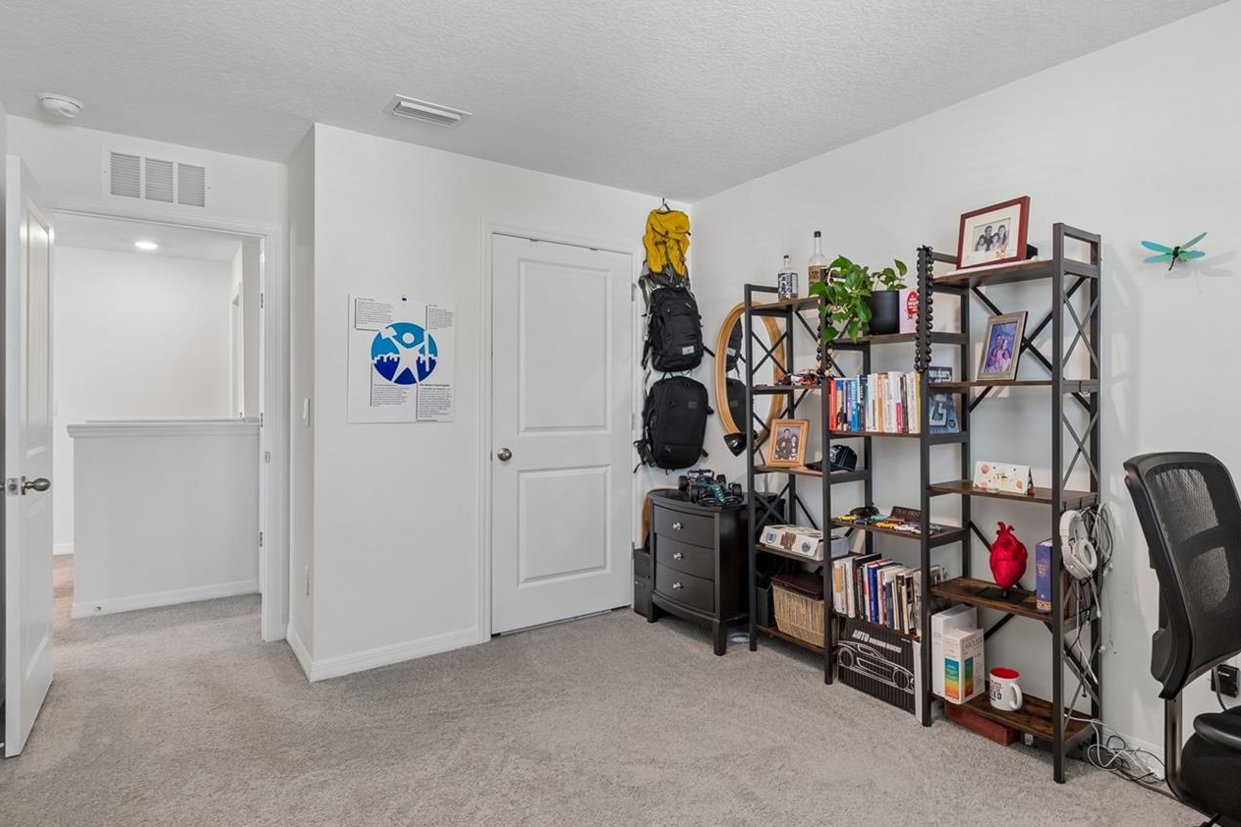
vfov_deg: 64.5
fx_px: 655
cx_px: 721
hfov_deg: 86.2
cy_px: 393
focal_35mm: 19
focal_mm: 10
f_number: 7.1
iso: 100
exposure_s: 1/1.67
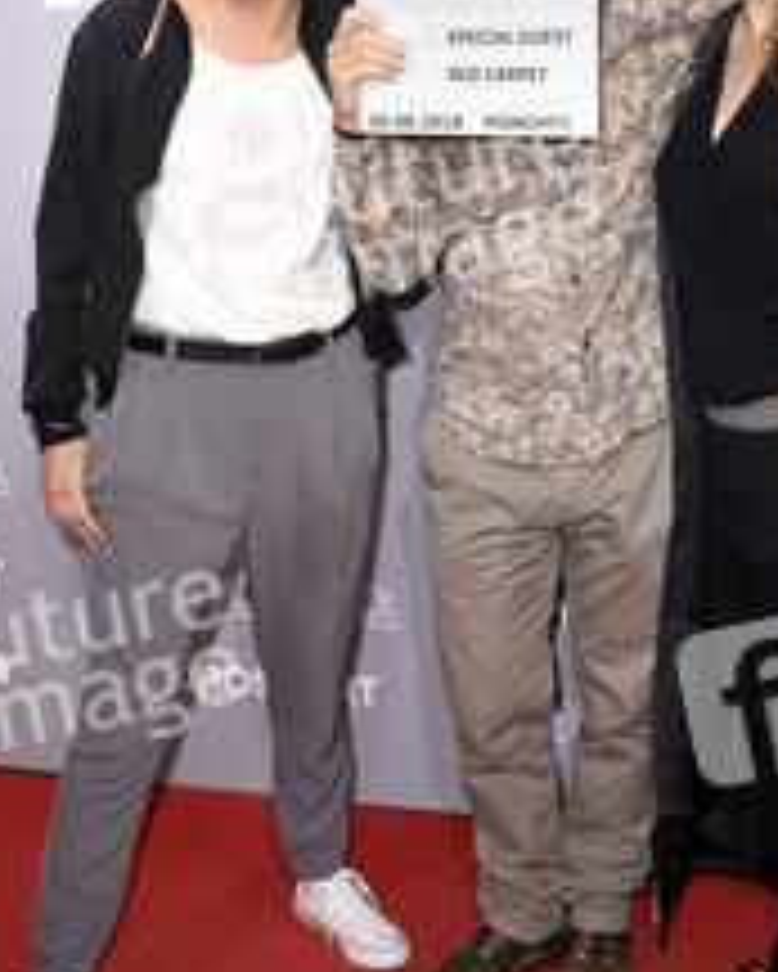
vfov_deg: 36.0
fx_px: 1496
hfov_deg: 29.0
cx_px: 499
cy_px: 454
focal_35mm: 52
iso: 250
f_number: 6.3
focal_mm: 20
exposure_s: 1/125
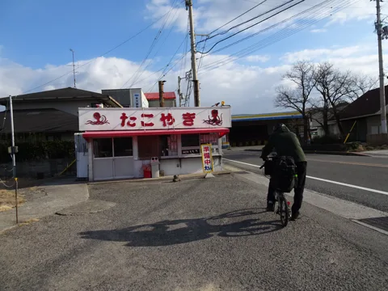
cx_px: 194
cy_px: 146
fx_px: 269
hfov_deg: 71.6
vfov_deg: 56.8
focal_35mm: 24
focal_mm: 4.1
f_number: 3.5
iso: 80
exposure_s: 1/1000
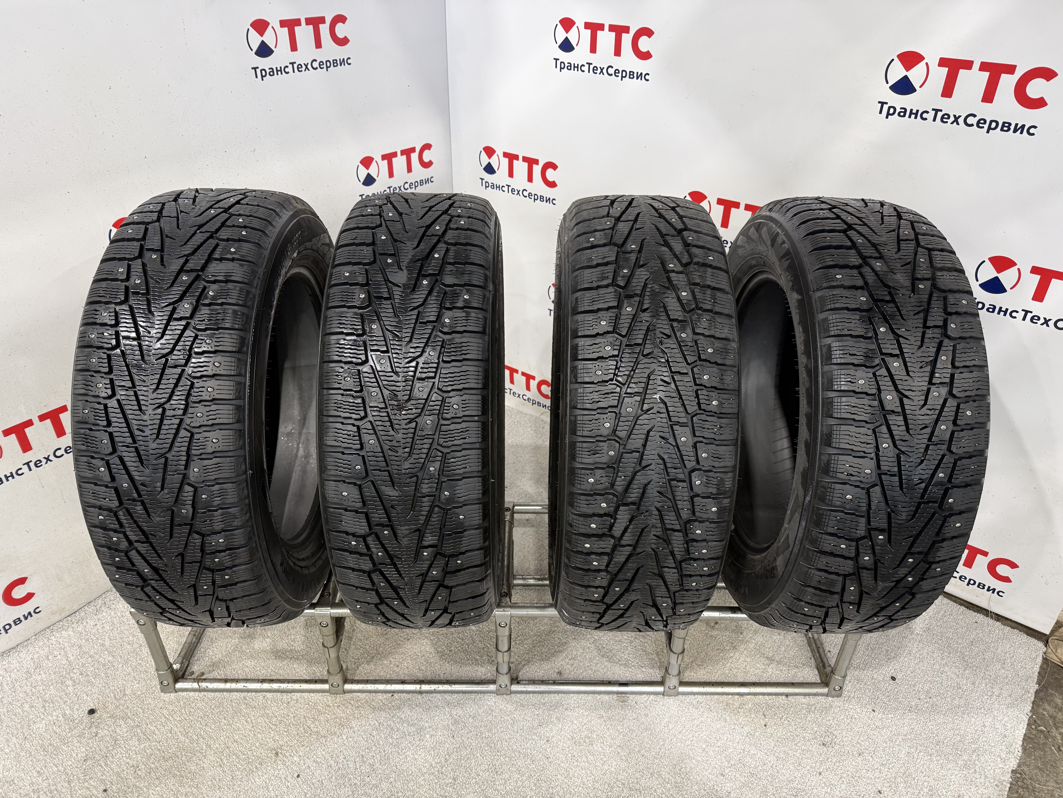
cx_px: 532
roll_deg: -0.7
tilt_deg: -32.2
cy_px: 399
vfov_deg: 56.8
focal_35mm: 24
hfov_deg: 71.6
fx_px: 737
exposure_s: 1/50
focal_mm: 6.76
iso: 200
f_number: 1.78
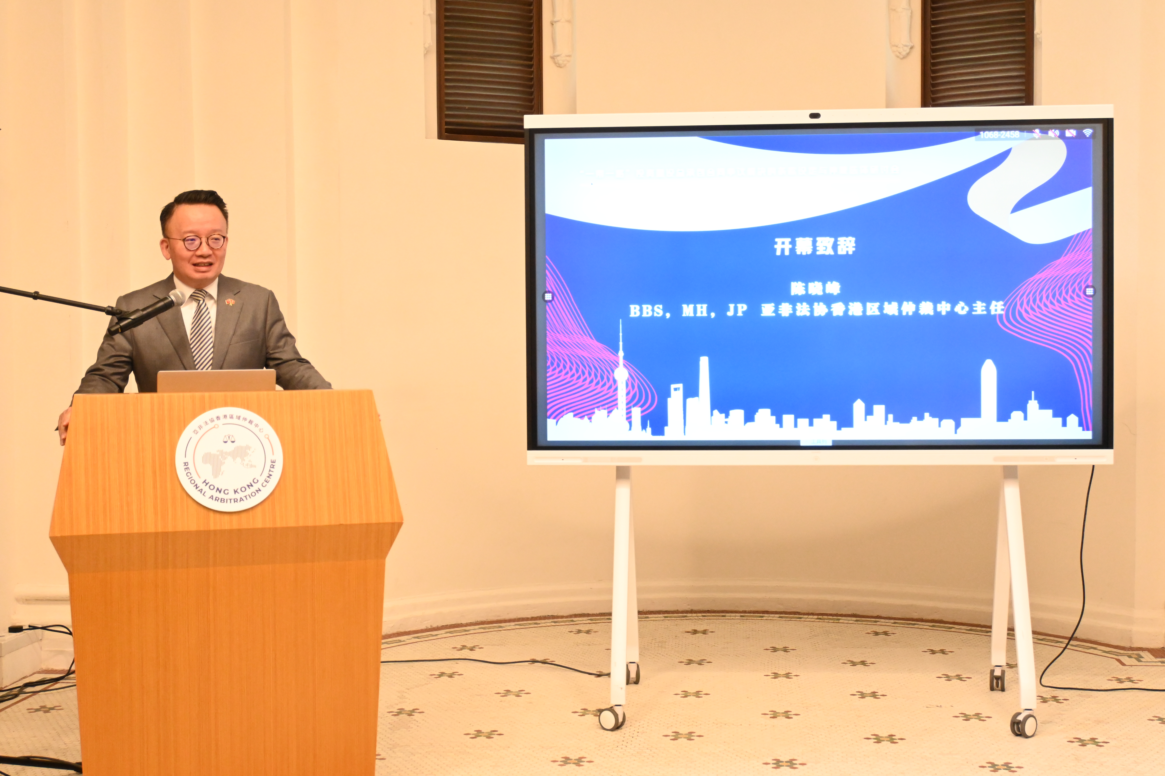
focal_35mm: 51
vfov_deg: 26.5
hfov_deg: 38.9
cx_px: 582
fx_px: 1650
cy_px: 388
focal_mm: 34
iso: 3600
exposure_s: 1/60
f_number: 5
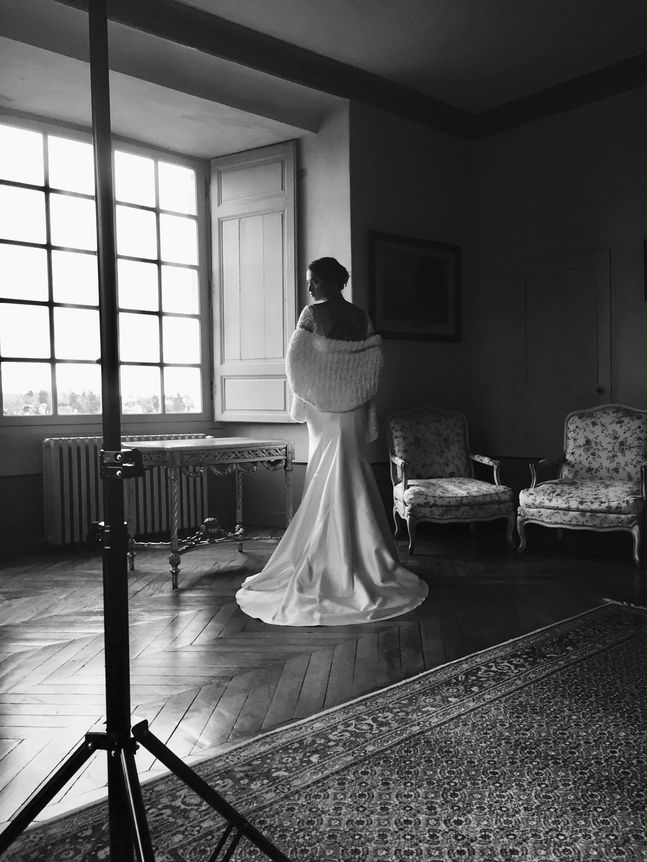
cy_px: 431
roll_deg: +1.8
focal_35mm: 29
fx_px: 723
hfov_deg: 48.2
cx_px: 324
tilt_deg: -1.8
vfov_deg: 61.7
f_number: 2.2
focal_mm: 4.15
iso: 80
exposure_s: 1/33
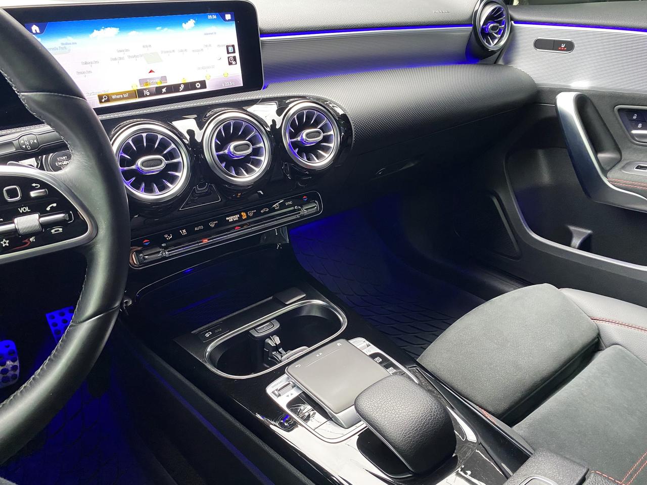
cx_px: 324
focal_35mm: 26
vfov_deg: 53.1
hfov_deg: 67.3
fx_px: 486
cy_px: 242
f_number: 1.8
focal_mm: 4.25
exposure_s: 1/59
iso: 400
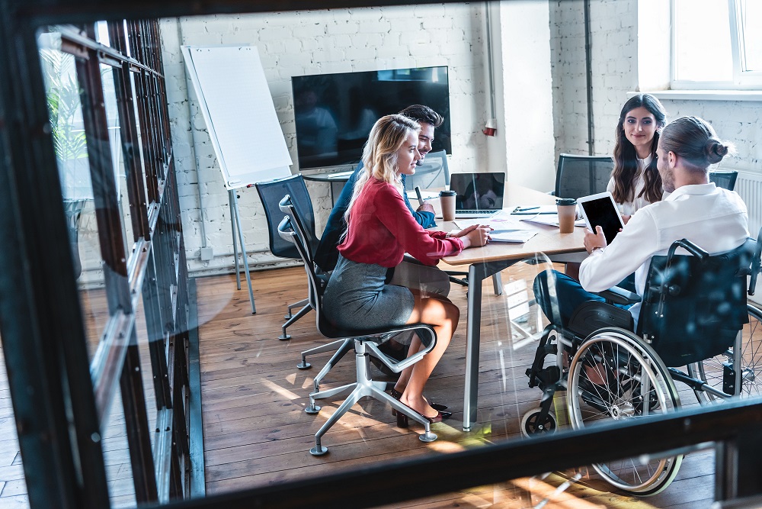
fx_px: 847
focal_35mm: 40
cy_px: 254
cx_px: 381
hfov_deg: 48.5
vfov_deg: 33.4
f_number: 3.5
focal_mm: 40
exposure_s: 1/160
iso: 400
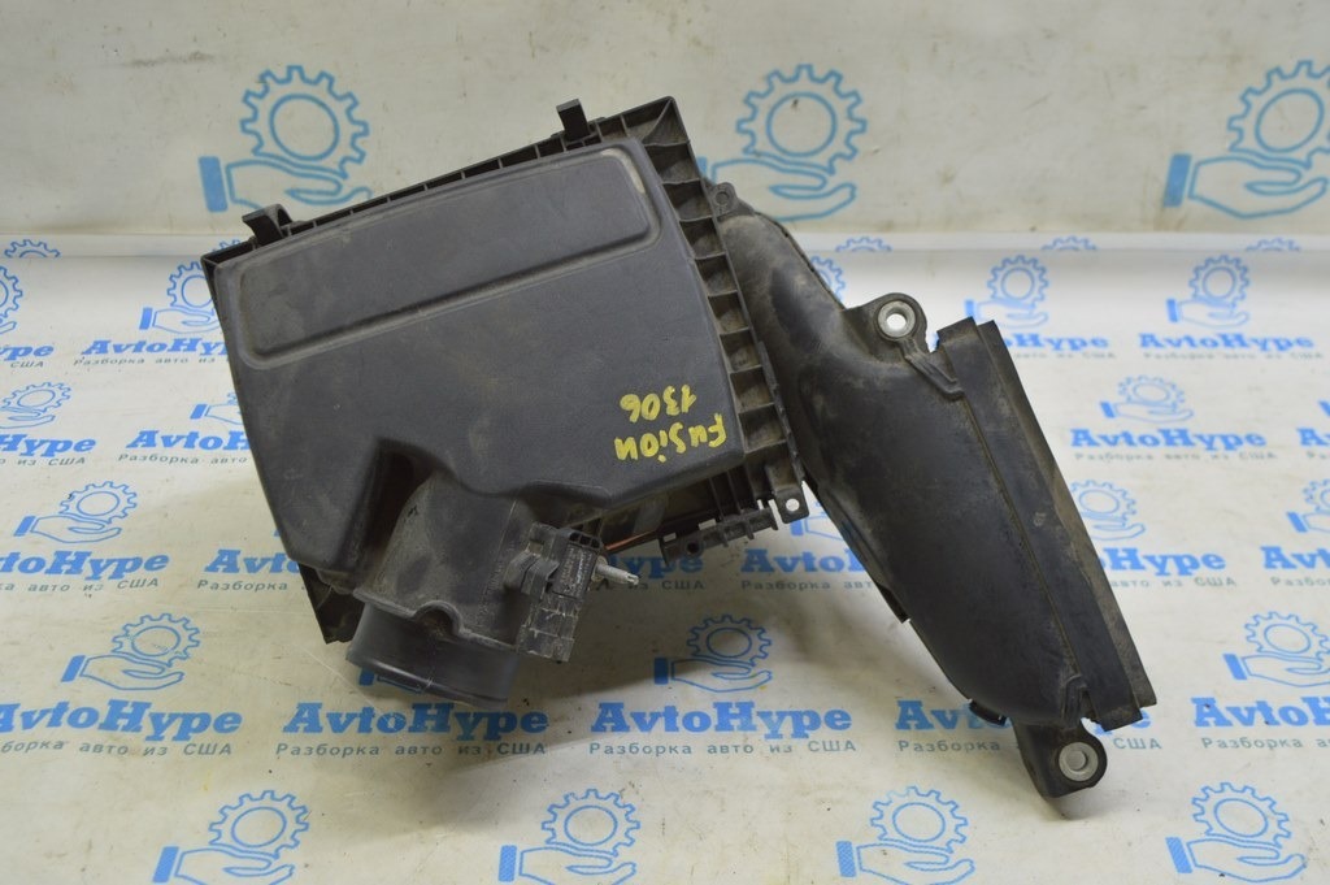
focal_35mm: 39
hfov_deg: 49.6
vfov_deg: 34.2
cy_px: 442
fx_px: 1440
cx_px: 665
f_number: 5.6
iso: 400
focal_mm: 26
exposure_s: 1/20
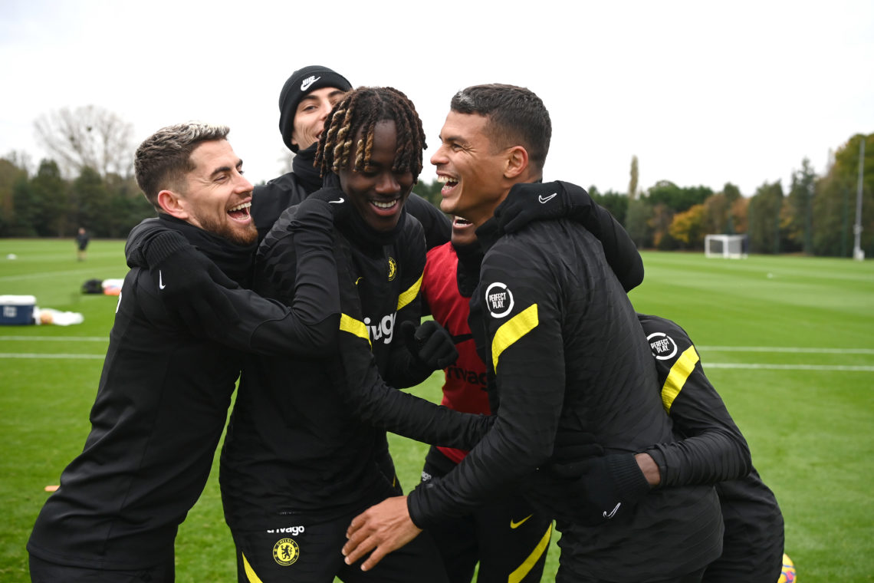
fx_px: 1020
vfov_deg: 31.9
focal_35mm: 42
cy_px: 292
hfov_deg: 46.4
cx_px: 437
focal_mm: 42
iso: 1000
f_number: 5.6
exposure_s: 1/1250
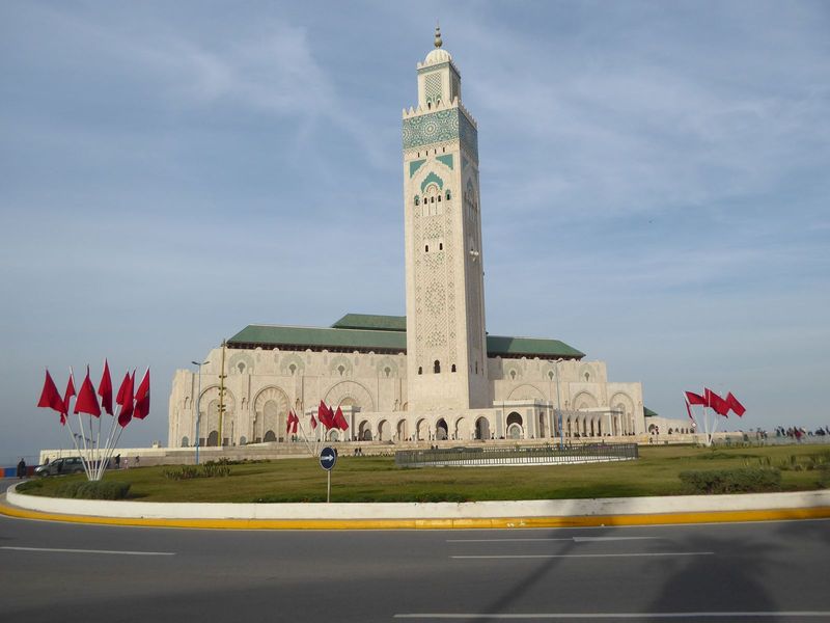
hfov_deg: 61.7
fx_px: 695
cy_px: 312
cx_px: 415
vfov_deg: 48.2
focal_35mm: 29
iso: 80
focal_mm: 5
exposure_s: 1/1000
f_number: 3.5
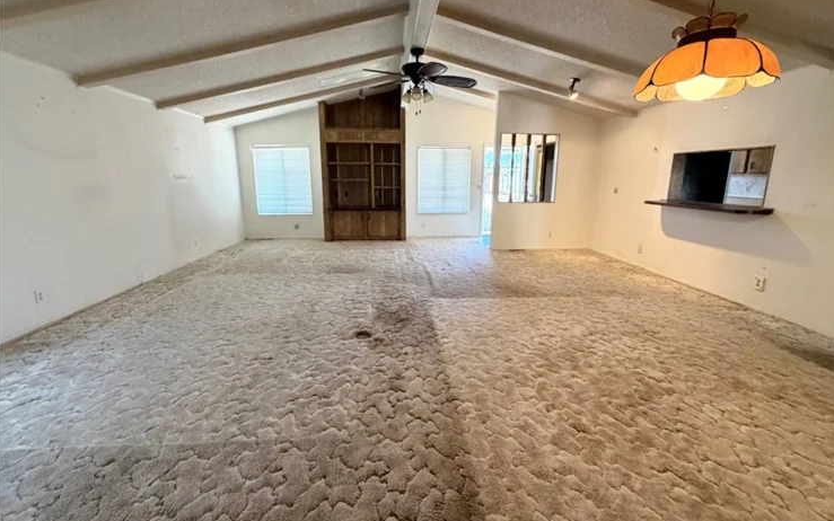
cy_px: 240
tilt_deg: -10.4
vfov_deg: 74.7
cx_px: 418
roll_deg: -0.4
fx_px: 341
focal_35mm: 15
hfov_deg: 101.5
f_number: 2.2
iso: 500
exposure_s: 1/60
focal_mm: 2.22
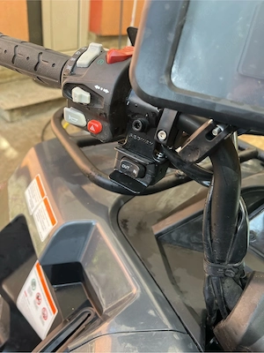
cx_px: 132
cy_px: 176
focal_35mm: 26
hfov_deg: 53.1
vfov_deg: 67.3
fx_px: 264
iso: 50
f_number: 1.6
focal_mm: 5.1
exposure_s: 1/202
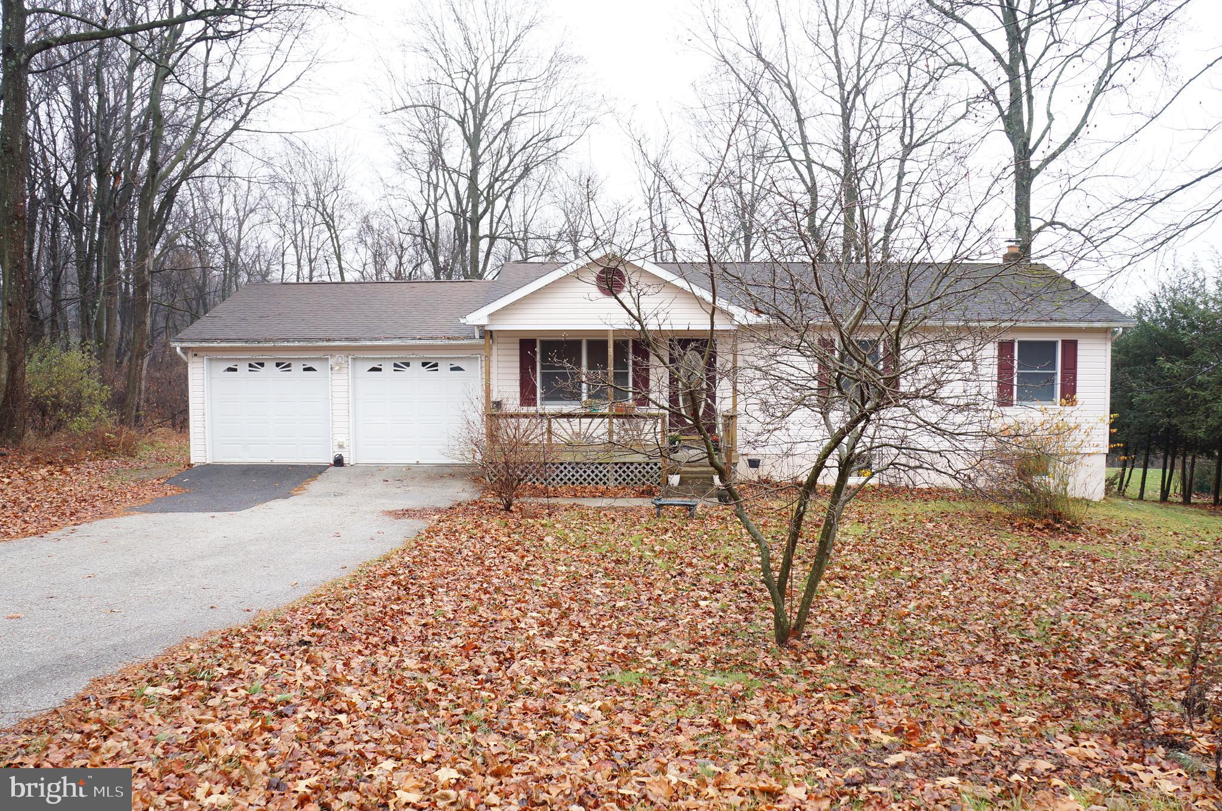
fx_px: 966
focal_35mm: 28
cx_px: 611
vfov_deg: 45.6
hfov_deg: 64.6
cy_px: 406
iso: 200
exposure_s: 1/80
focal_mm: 19
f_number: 5.6
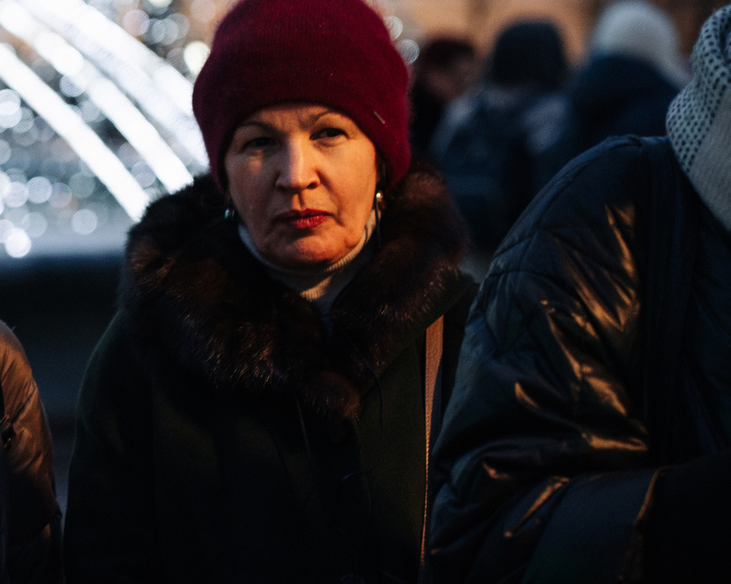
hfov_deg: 11.5
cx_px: 30
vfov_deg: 9.3
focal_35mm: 166
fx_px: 3590
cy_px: 217
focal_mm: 75
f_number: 2.8
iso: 1250
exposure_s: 1/100
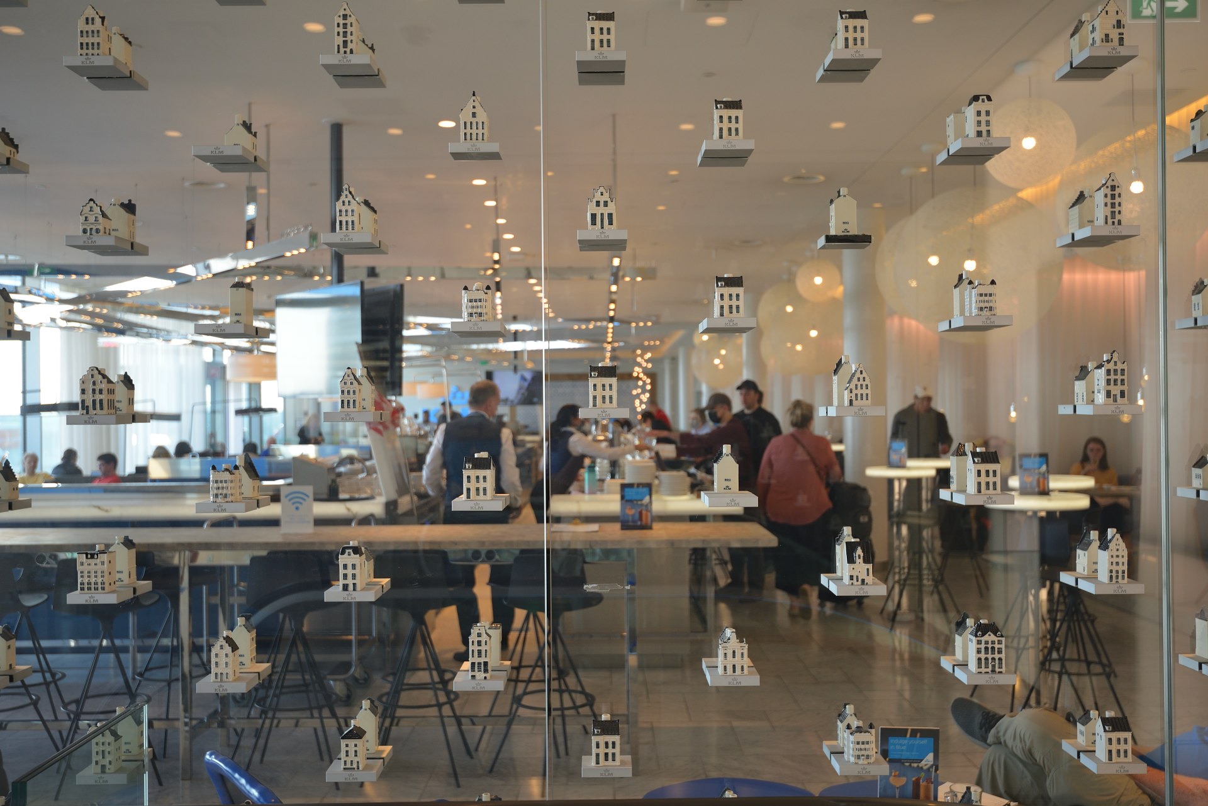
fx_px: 1175
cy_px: 403
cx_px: 604
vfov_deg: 37.9
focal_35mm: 35
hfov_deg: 54.4
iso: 400
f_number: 4
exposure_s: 1/160
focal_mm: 35
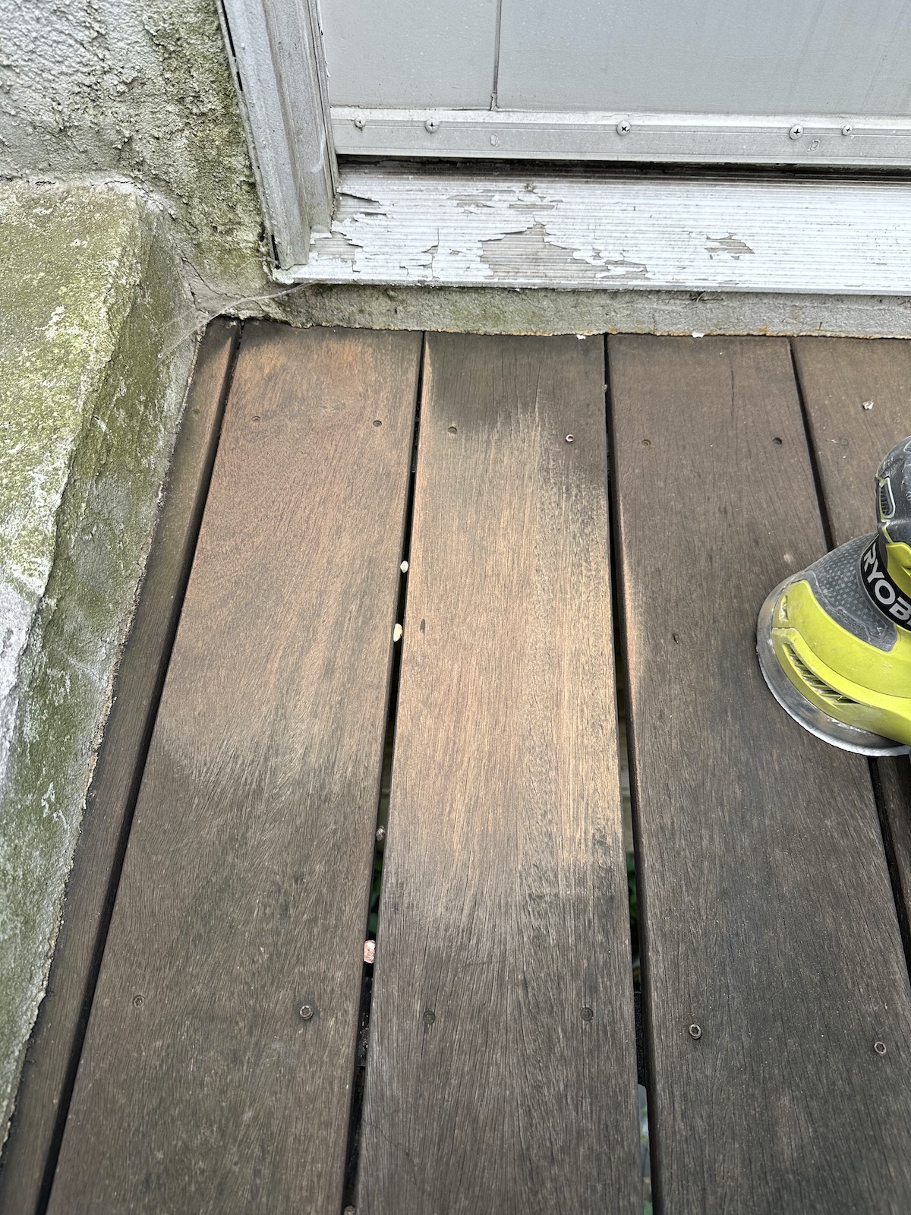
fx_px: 842
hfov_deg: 56.8
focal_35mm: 24
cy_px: 608
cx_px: 456
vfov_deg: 71.6
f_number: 1.78
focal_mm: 6.86
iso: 80
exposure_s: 1/642
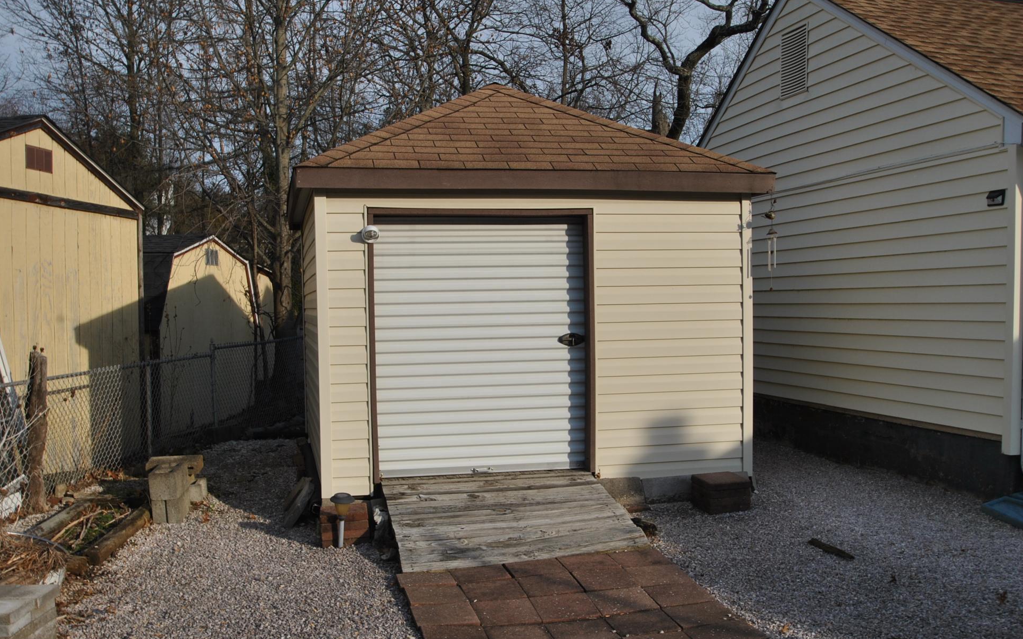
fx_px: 1032
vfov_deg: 34.4
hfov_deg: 52.8
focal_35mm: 37
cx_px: 514
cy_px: 332
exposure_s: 1/200
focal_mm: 24
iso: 100
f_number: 9
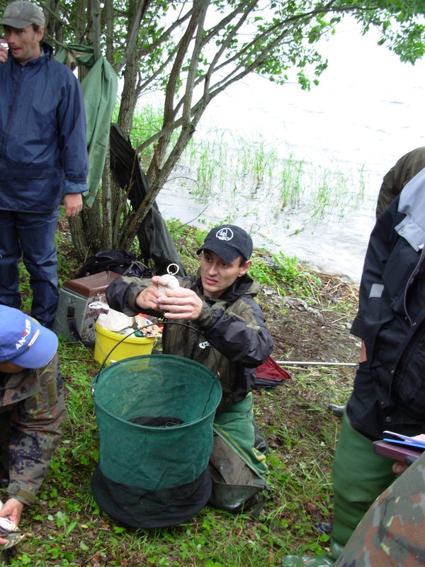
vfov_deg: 49.0
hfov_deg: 37.7
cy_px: 284
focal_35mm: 38
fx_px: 622
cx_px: 212
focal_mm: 6.3
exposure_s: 1/39.2
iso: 50
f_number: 2.9
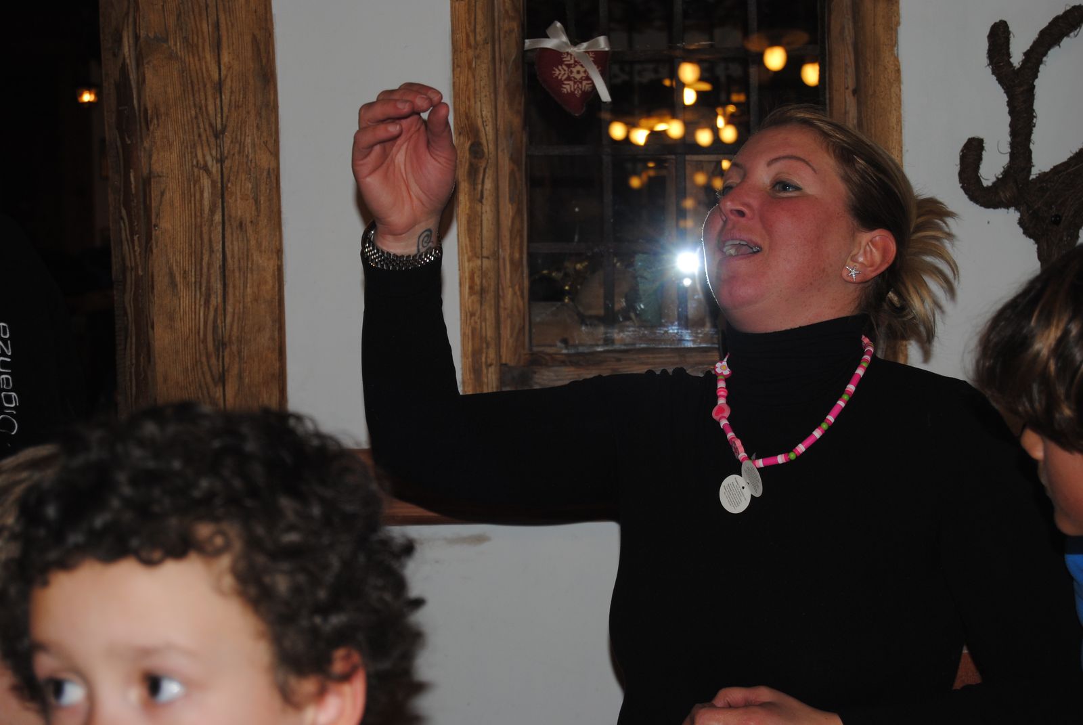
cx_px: 542
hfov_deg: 24.6
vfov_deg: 16.6
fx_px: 2485
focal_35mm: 82
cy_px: 362
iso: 200
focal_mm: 55
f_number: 5.6
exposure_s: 1/60
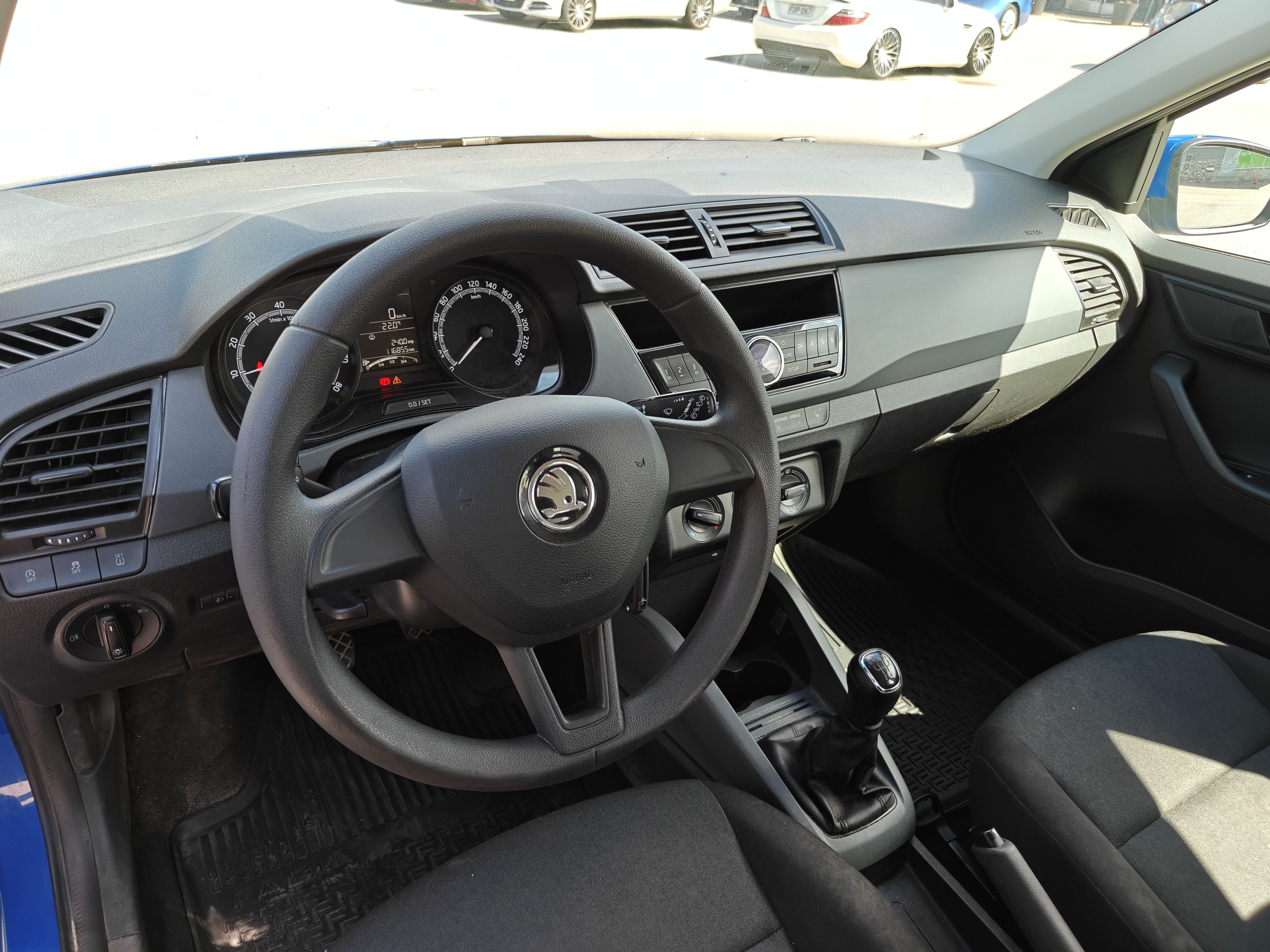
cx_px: 635
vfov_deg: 56.8
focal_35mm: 24
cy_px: 476
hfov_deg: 71.6
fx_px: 881
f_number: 1.8
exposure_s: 1/339
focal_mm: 5.59
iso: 80
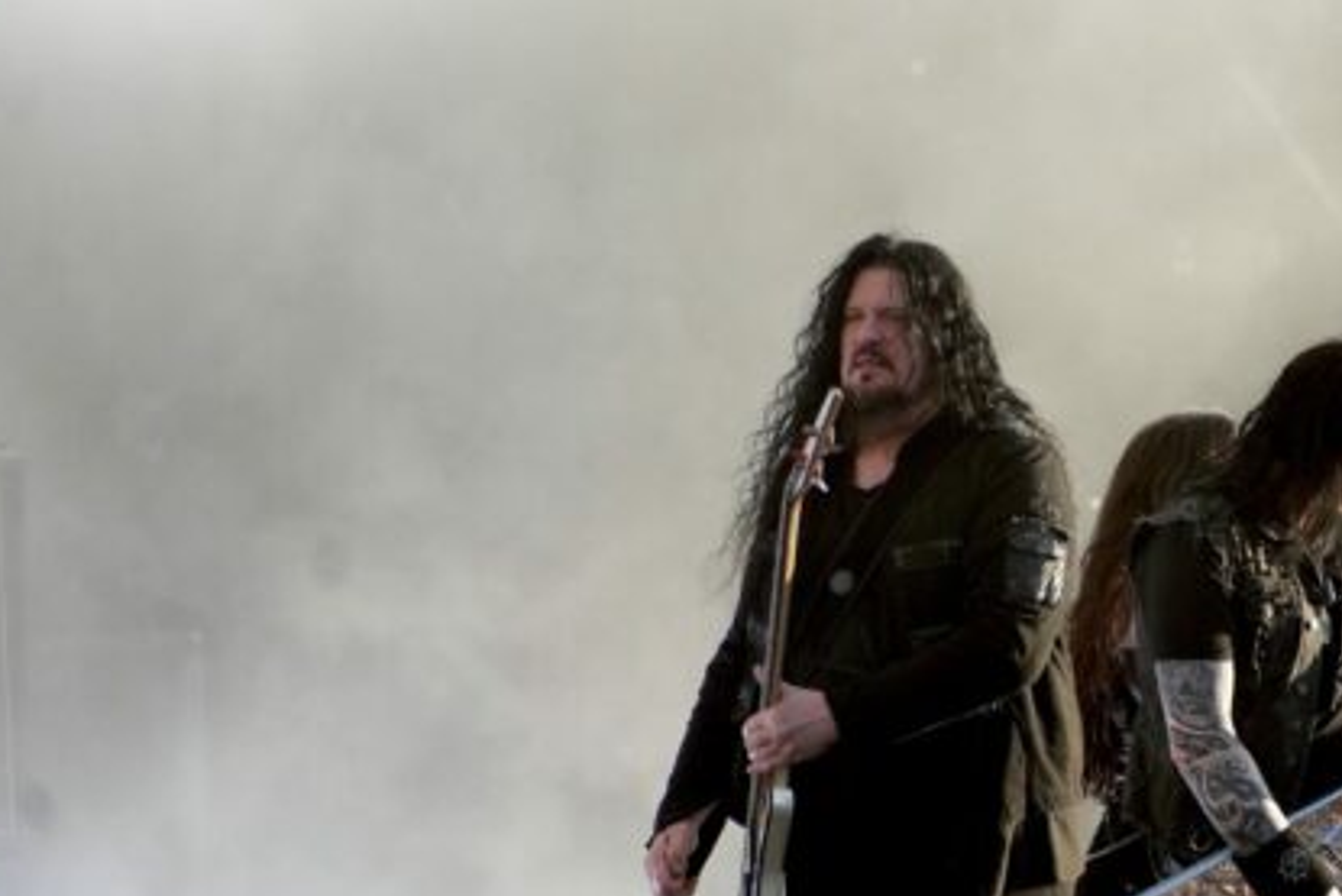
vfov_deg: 1.7
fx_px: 31024
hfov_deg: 2.5
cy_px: 566
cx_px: 1145
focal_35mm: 832
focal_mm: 300
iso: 640
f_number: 6.3
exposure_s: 1/500
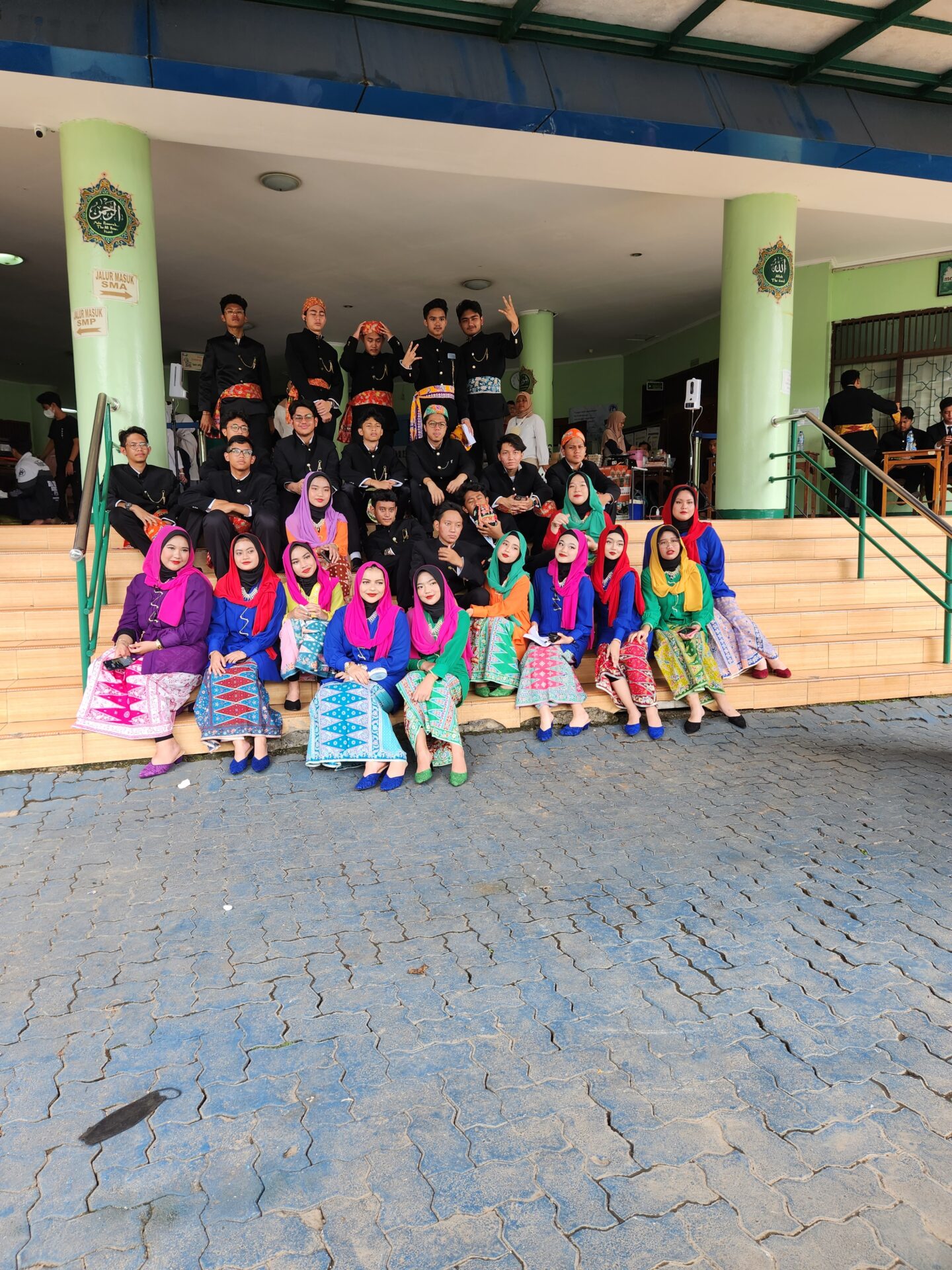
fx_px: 843
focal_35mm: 23
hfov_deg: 58.9
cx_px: 476
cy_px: 635
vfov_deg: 73.9
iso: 32
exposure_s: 1/180
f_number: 1.8
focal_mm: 5.4
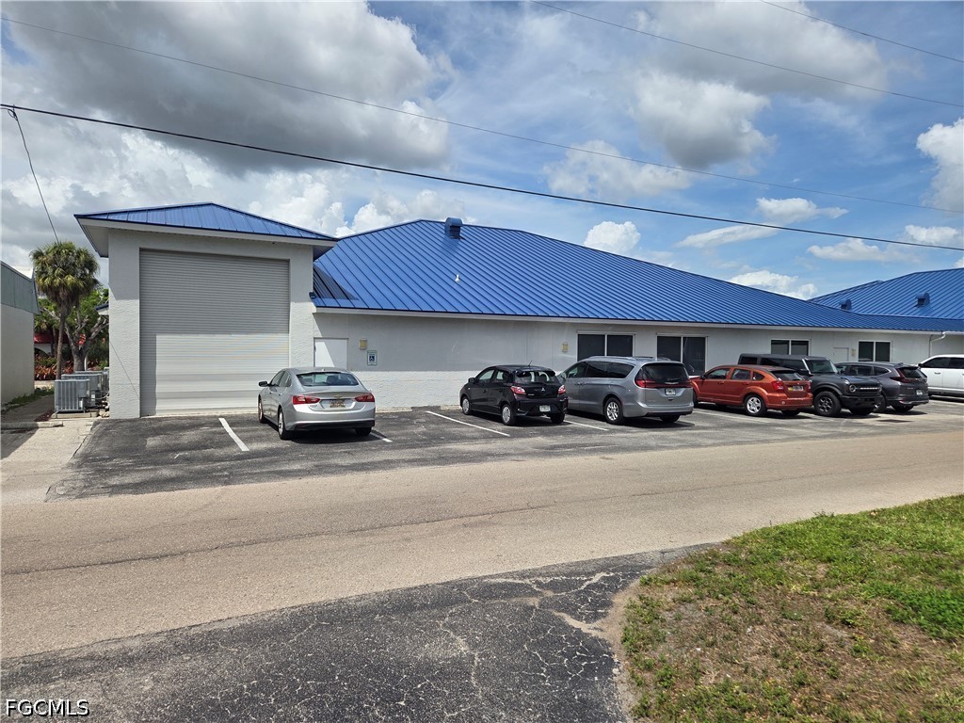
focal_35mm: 23
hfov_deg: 73.9
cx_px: 482
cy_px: 362
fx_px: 641
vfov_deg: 58.9
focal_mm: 5.4
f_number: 1.8
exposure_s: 1/7891
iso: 64
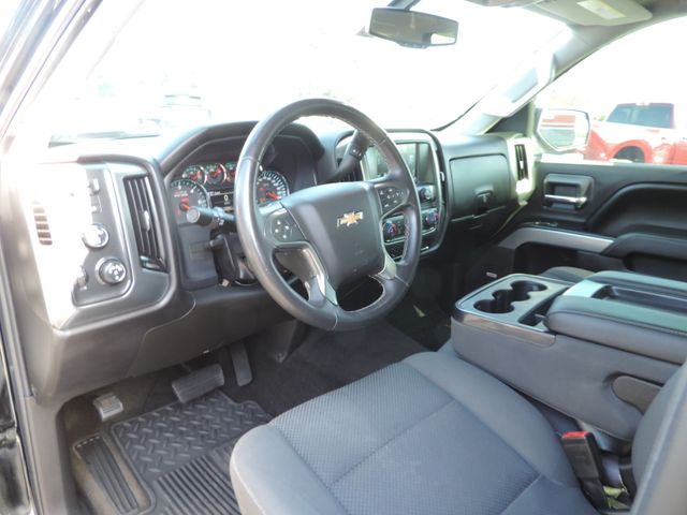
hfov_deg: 71.6
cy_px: 258
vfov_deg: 56.8
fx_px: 476
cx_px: 344
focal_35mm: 24
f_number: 3
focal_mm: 4.3
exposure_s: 1/30
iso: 200
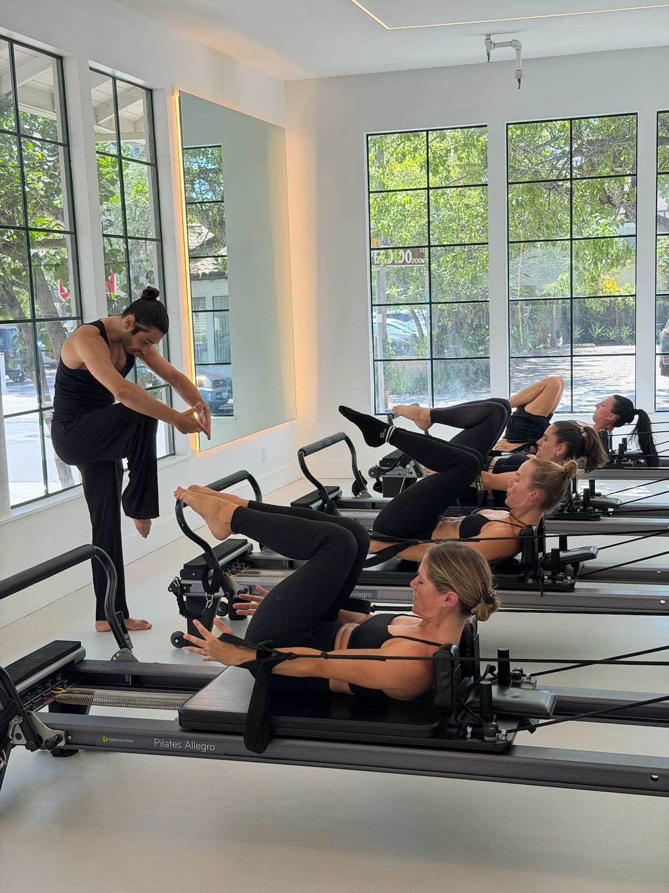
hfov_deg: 30.3
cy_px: 446
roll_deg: +1.3
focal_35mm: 48
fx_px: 1237
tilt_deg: -7.7
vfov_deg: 39.7
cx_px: 334
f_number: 1.78
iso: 80
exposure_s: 1/413
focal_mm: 6.76
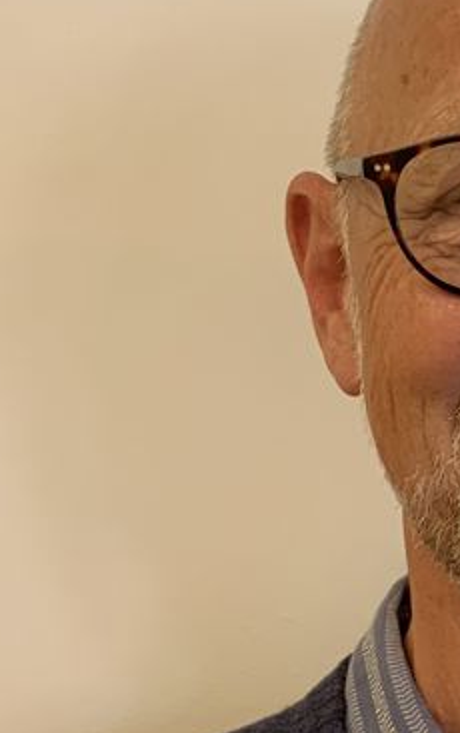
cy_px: 421
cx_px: 480
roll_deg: +0.6
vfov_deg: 21.6
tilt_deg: +2.6
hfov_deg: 13.4
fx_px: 1922
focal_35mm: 96
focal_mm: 4.25
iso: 64
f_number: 1.8
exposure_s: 1/50
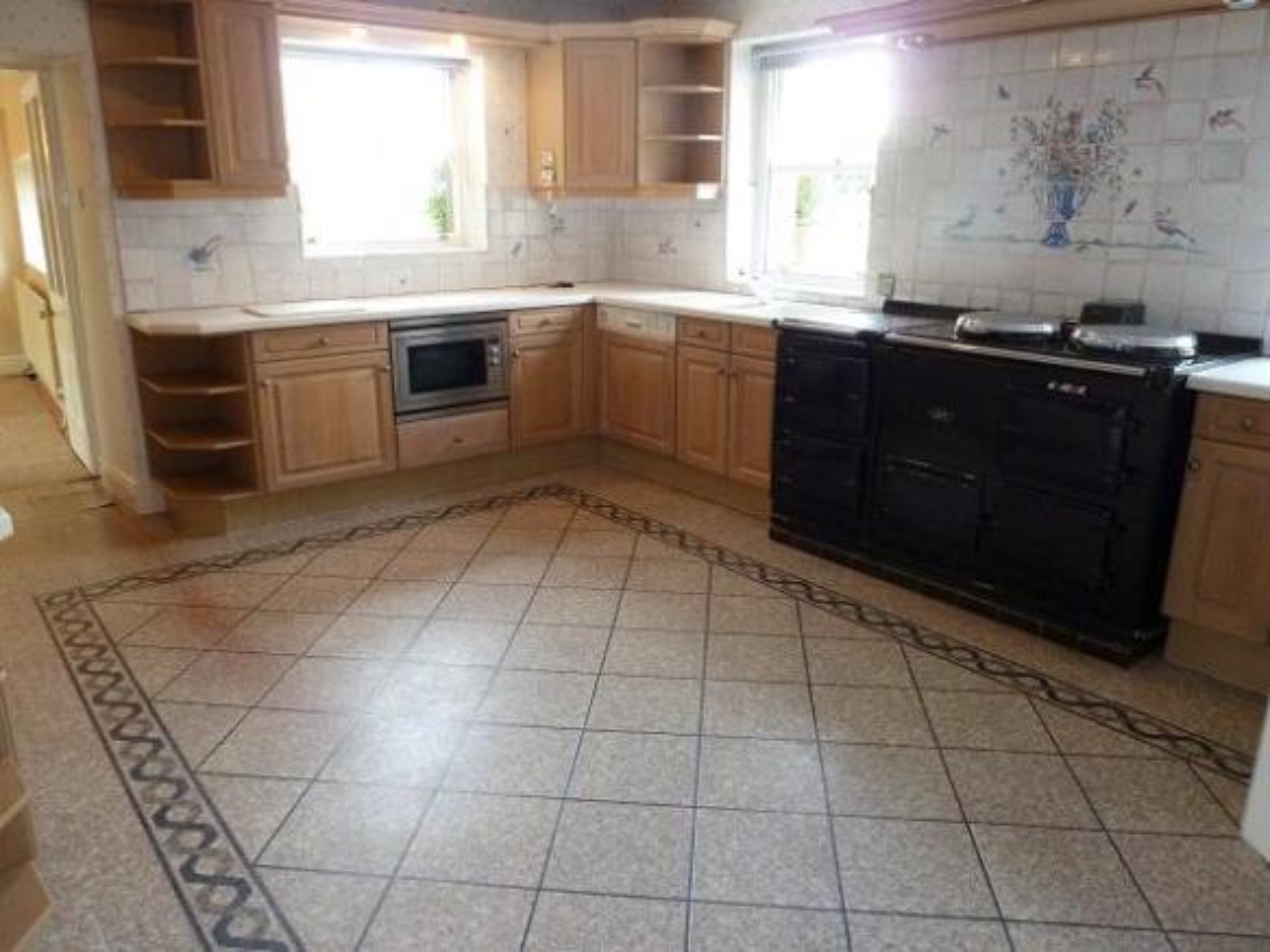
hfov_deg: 69.4
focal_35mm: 25
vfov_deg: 54.9
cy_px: 476
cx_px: 635
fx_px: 917
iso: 320
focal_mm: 4.1
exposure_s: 1/30
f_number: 3.3
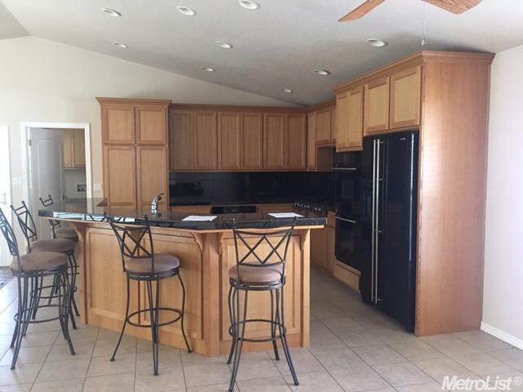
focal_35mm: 29
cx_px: 262
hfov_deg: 61.7
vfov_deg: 48.2
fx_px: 438
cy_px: 196
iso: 100
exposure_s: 1/10
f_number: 2.2
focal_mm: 4.15
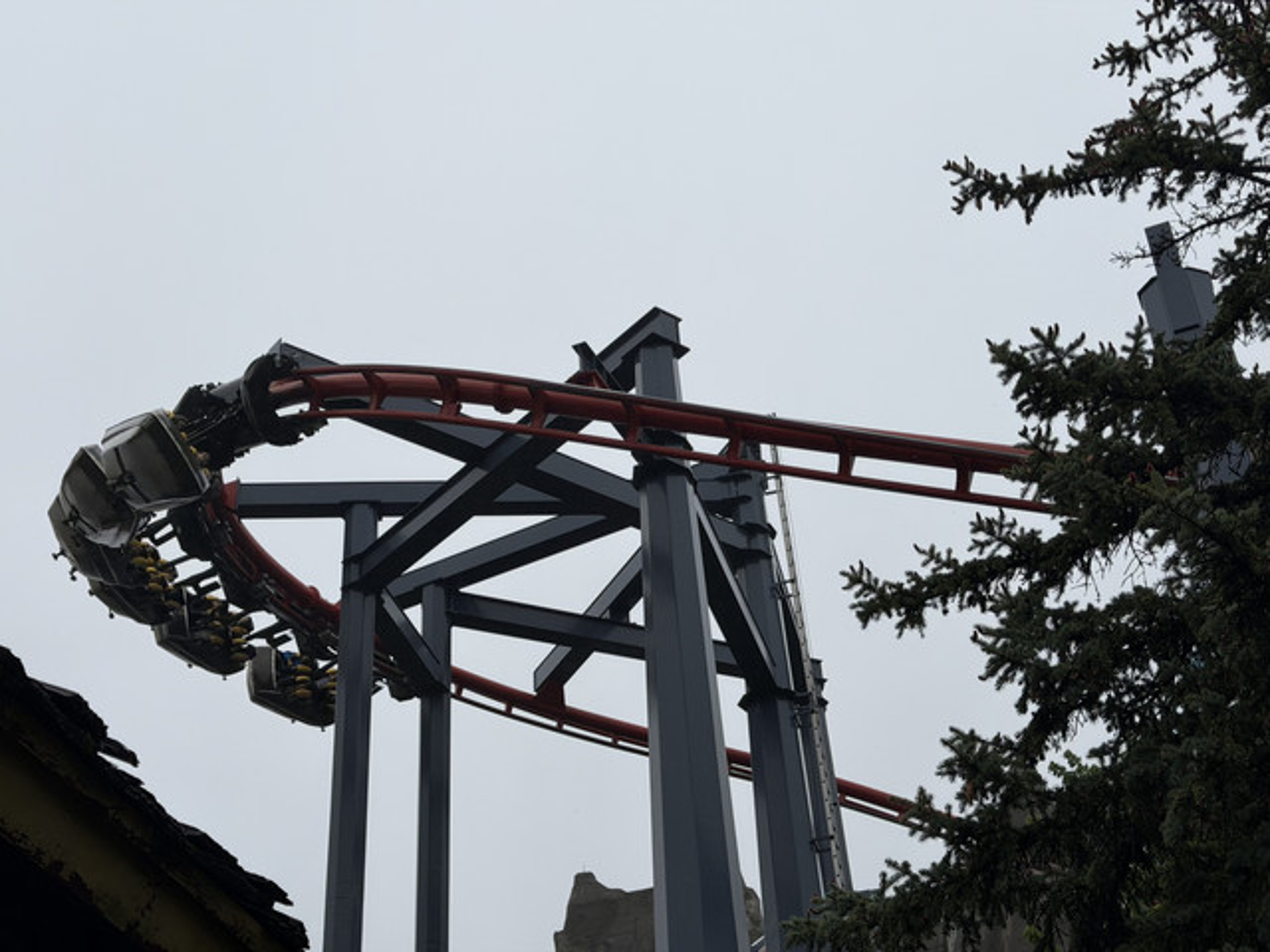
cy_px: 476
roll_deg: +3.1
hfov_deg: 39.7
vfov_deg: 30.3
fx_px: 1761
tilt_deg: +33.9
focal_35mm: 48
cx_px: 635
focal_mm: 6.76
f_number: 1.78
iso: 64
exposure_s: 1/6024
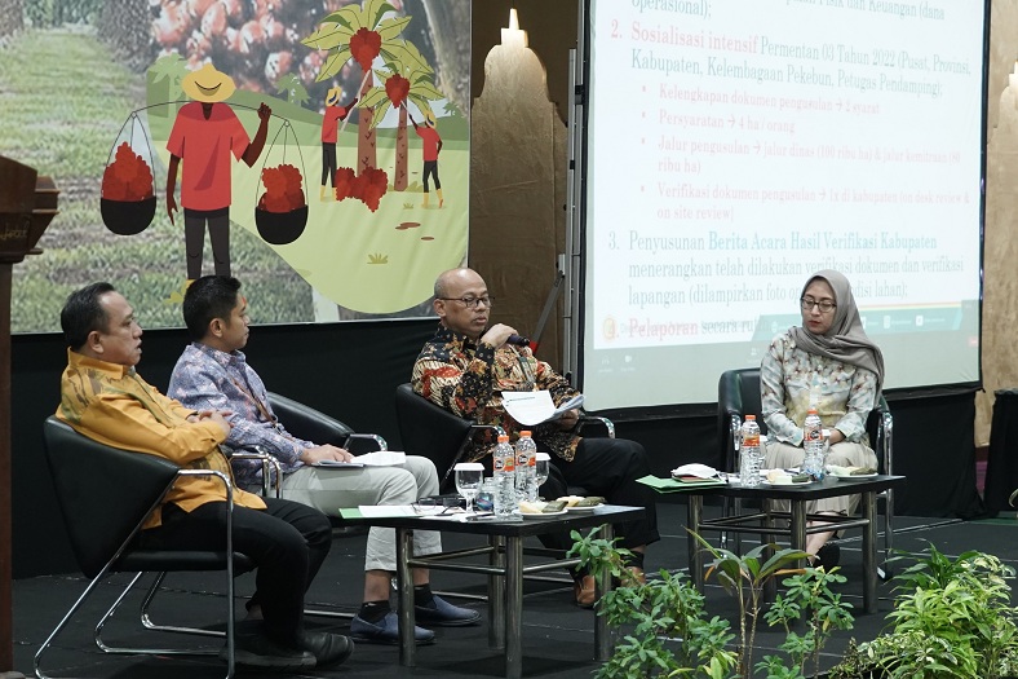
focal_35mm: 91
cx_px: 509
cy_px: 340
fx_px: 2573
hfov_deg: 22.4
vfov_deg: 15.0
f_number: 5
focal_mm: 61
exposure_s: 1/30
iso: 3200
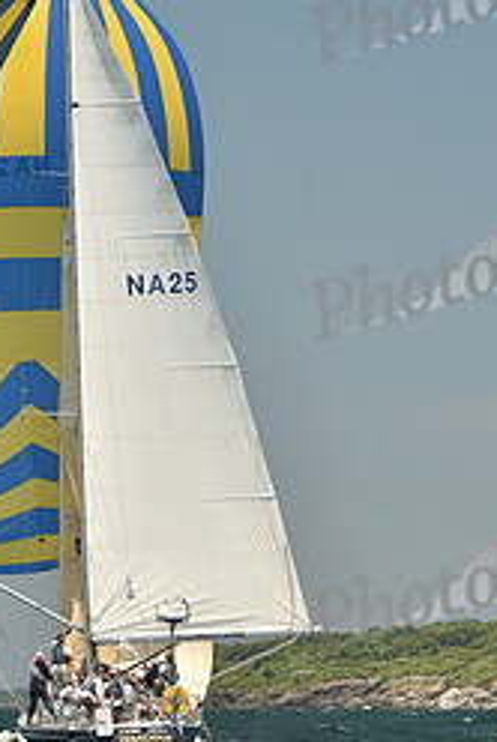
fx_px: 4584
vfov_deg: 9.3
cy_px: 461
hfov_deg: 6.2
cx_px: 157
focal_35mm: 222
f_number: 5.6
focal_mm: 95
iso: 250
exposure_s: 1/640
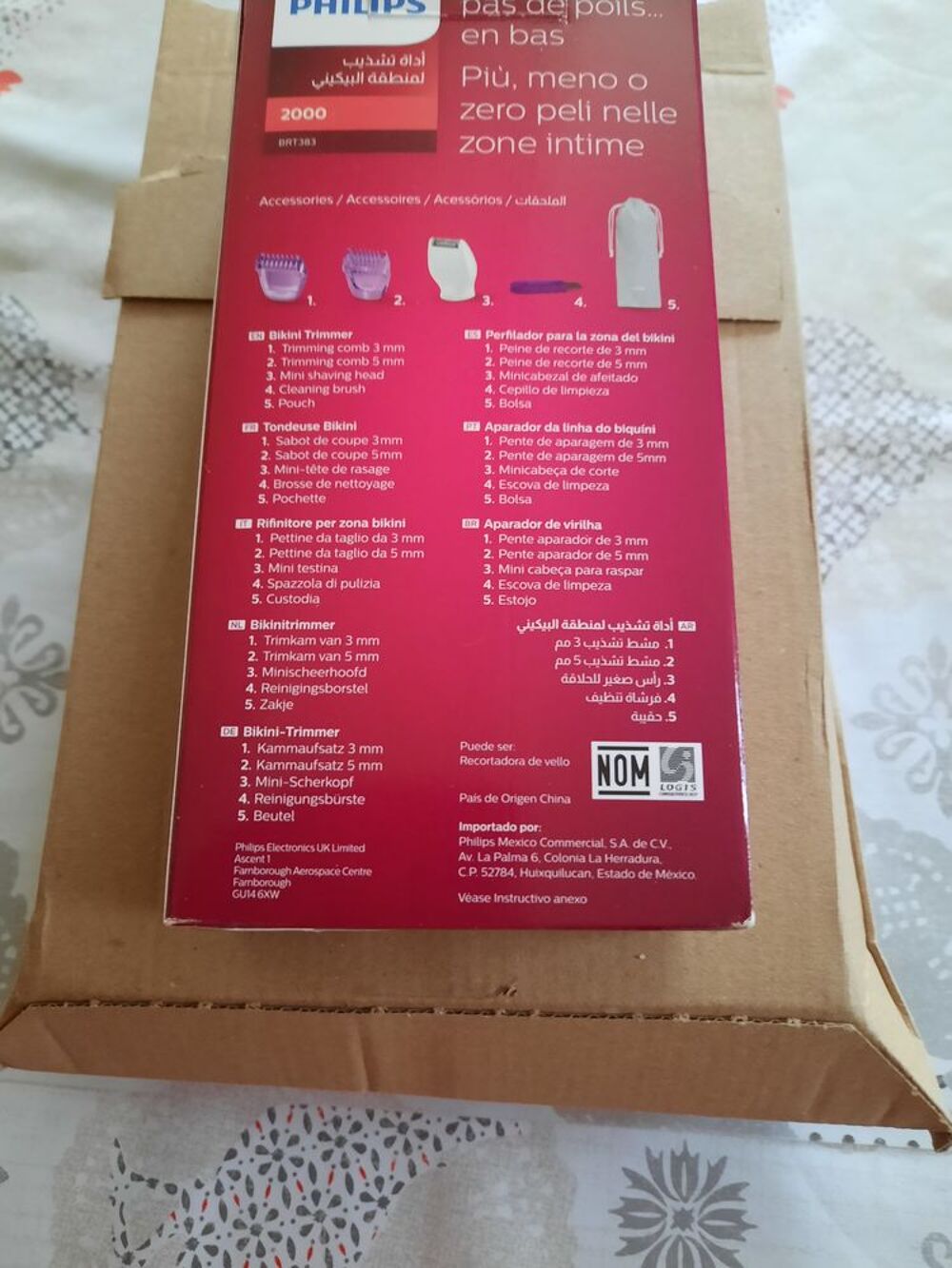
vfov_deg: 69.4
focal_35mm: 25
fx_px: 917
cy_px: 634
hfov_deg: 54.9
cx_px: 476
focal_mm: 4.6
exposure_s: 1/20
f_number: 2
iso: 640
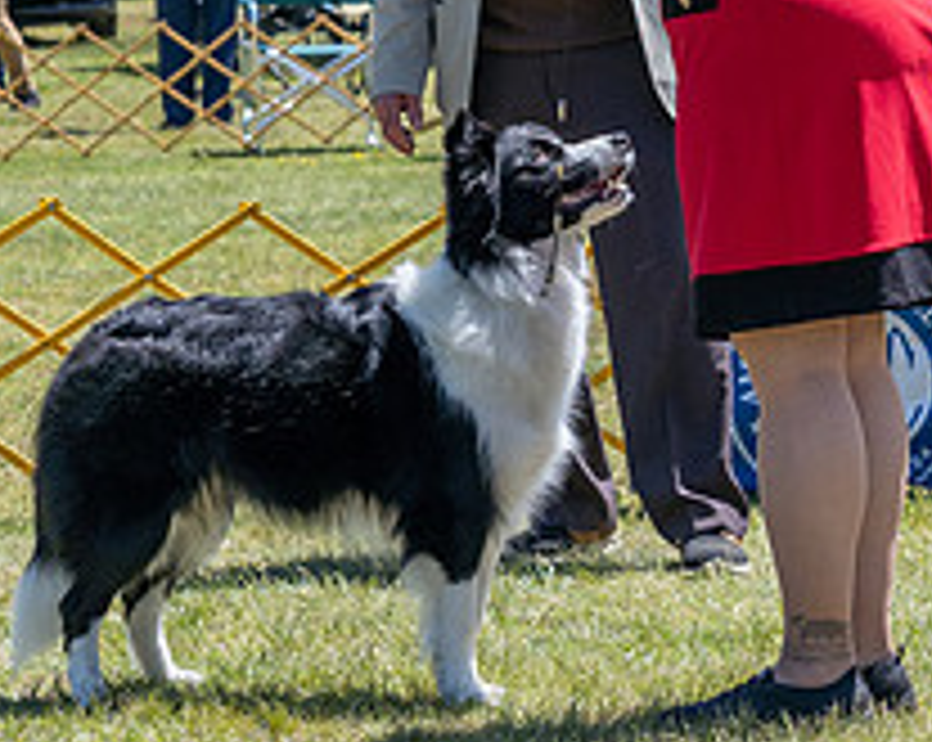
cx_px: 333
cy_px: -106
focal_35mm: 242
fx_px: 6666
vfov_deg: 6.3
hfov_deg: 8.0
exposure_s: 1/1600
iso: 640
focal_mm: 77
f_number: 7.1
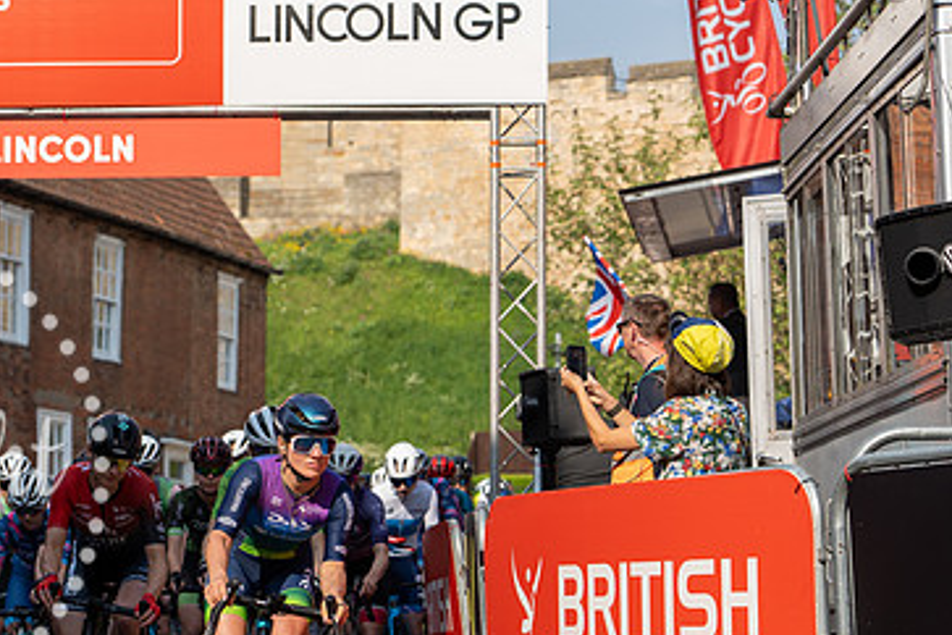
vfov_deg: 12.2
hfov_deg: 18.2
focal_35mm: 112
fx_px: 2962
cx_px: 270
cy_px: 335
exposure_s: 1/1000
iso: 200
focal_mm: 70
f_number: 4
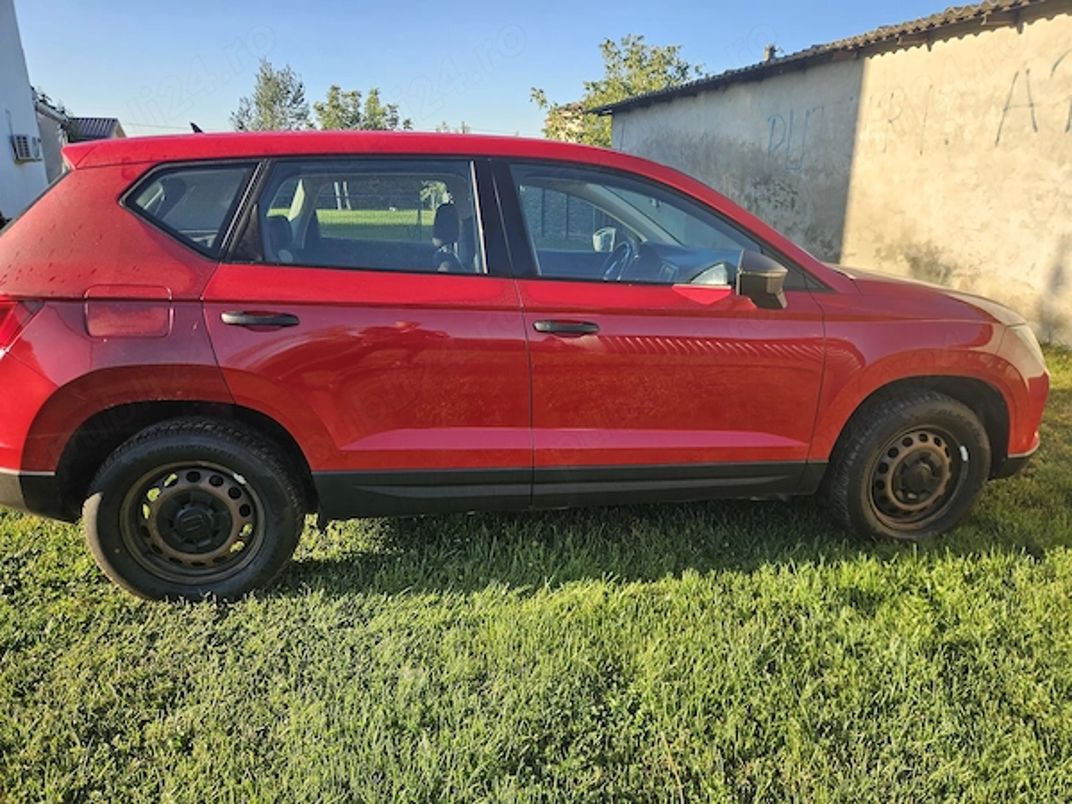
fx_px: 712
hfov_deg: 73.9
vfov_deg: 58.9
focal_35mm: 23
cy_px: 402
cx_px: 536
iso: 25
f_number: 1.8
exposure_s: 1/472
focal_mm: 5.4
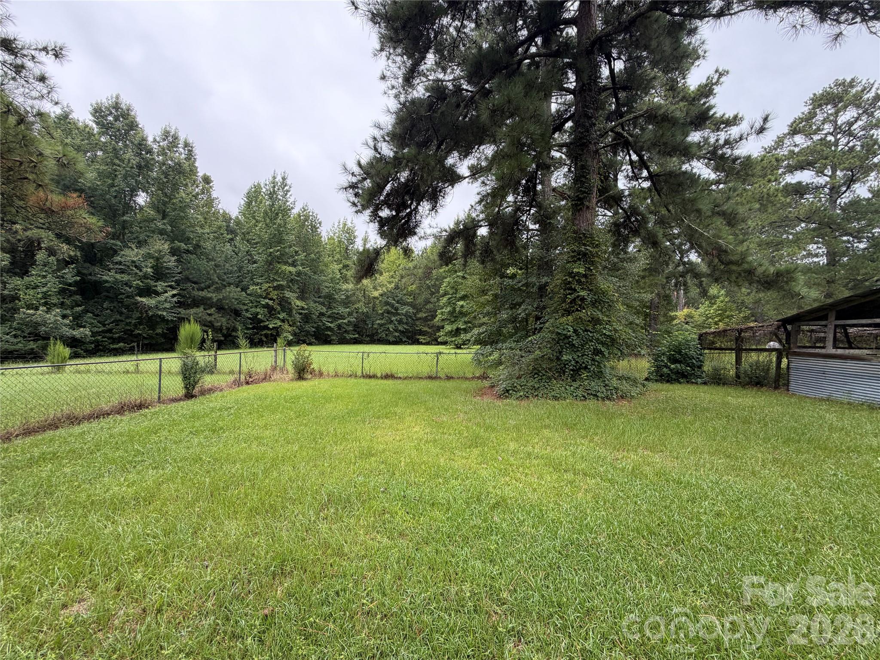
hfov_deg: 102.1
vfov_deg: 85.7
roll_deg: -3.3
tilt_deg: -1.2
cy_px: 330
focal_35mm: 14
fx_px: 356
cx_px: 440
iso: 64
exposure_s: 1/211
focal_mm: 2.22
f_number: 2.2
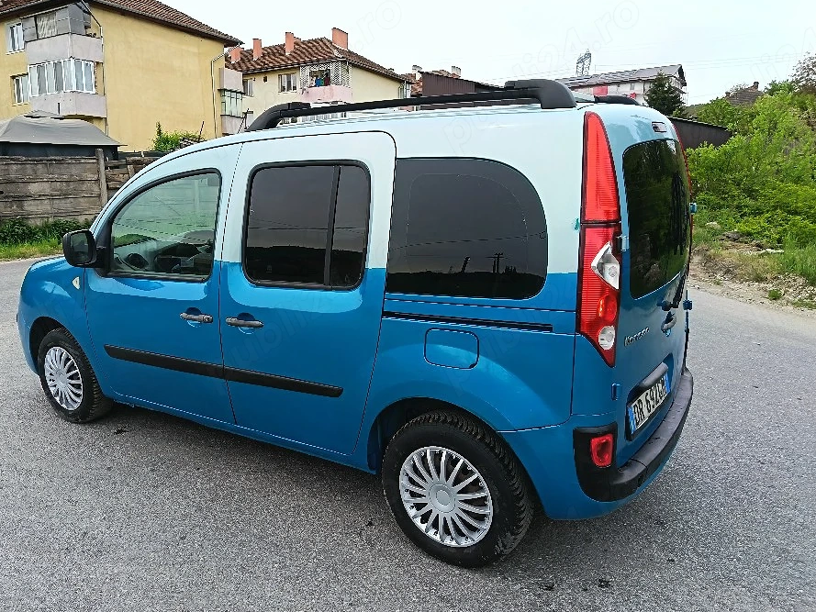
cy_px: 319
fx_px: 637
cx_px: 363
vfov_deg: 51.3
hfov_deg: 65.1
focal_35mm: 27
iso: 100
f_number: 1.75
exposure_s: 1/370
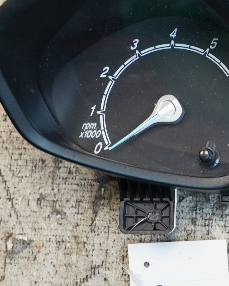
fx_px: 661
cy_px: 54
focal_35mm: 78
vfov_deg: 24.0
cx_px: 273
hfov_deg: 18.6
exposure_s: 1/60
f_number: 4
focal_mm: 20
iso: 320
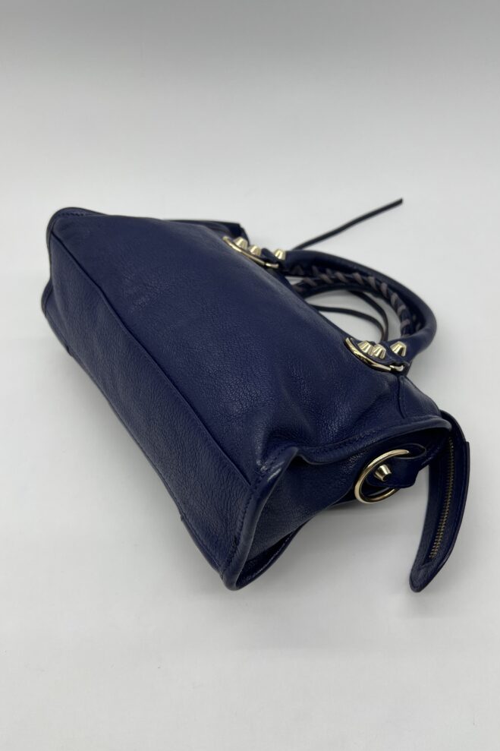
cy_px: 377
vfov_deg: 65.5
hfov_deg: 46.4
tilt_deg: -50.1
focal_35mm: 28
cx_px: 267
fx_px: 583
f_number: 1.5
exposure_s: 1/270
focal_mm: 5.7
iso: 40
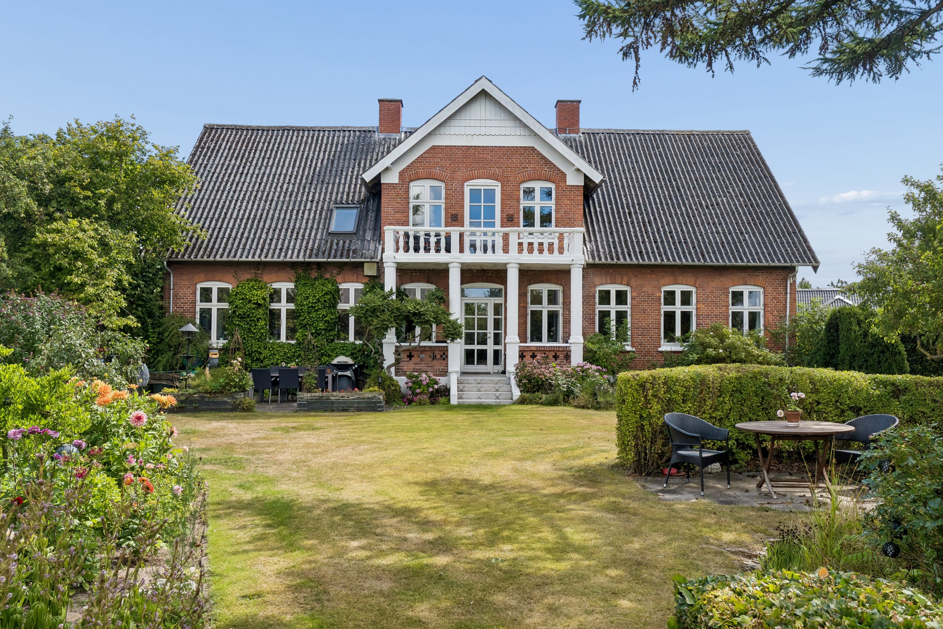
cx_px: 472
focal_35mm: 29
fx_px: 766
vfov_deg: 44.6
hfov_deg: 63.2
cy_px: 314
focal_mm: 19.5
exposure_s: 1/640
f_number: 8
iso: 250
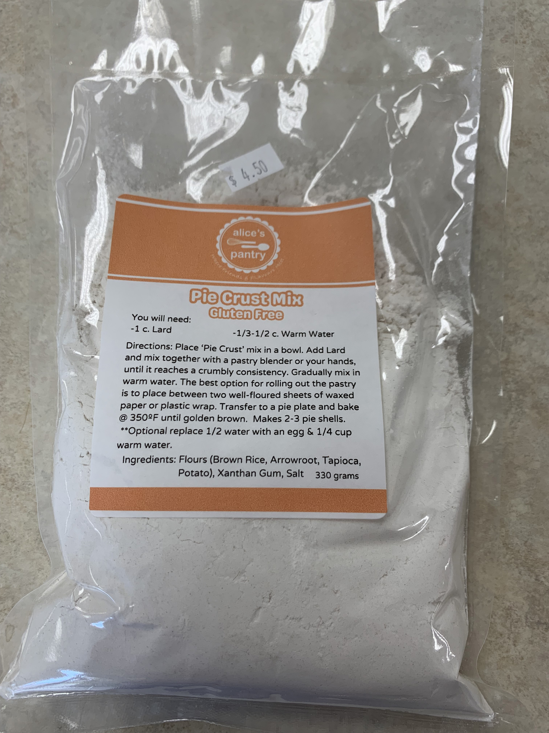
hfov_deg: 53.1
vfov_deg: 67.3
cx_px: 274
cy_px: 366
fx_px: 550
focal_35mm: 26
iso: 50
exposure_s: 1/120
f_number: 1.8
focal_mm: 4.25
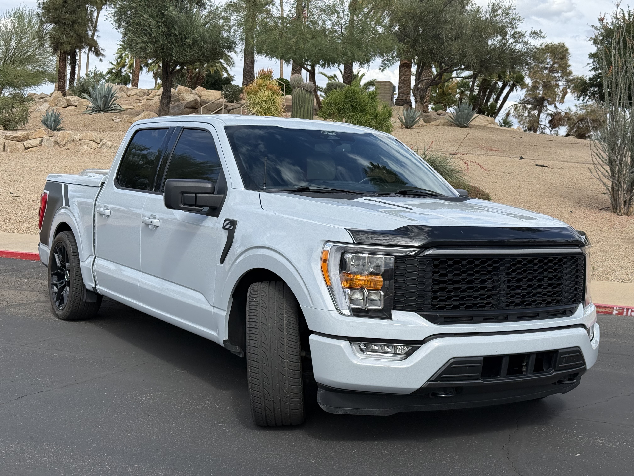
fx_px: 879
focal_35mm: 48
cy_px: 238
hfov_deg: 39.7
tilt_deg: -3.5
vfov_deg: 30.3
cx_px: 317
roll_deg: -1.7
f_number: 1.78
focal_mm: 6.76
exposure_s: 1/5208
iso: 80
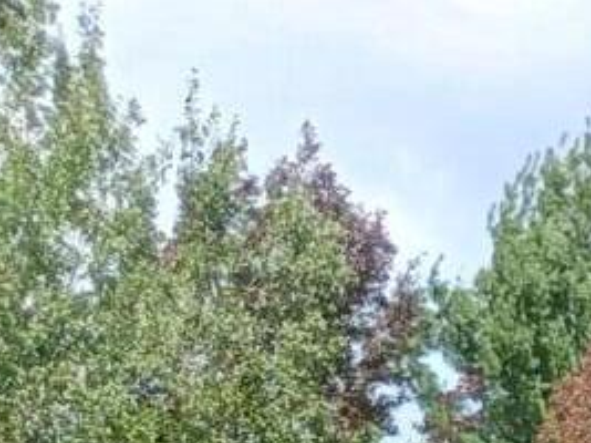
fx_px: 3447
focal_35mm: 202
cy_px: 1657
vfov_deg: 6.3
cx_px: 1824
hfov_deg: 8.2
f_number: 1.8
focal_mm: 4
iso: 20
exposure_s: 1/160
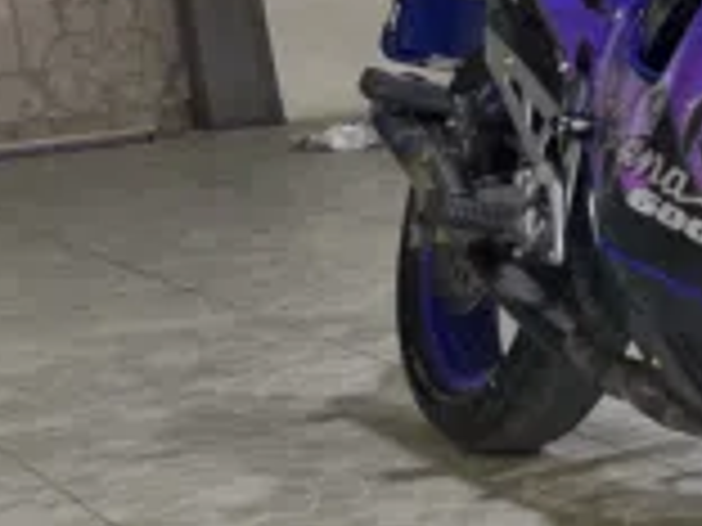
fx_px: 2170
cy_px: 261
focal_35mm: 107
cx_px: 1278
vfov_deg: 13.8
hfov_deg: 15.6
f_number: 1.6
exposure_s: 1/50
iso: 200
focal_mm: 5.1
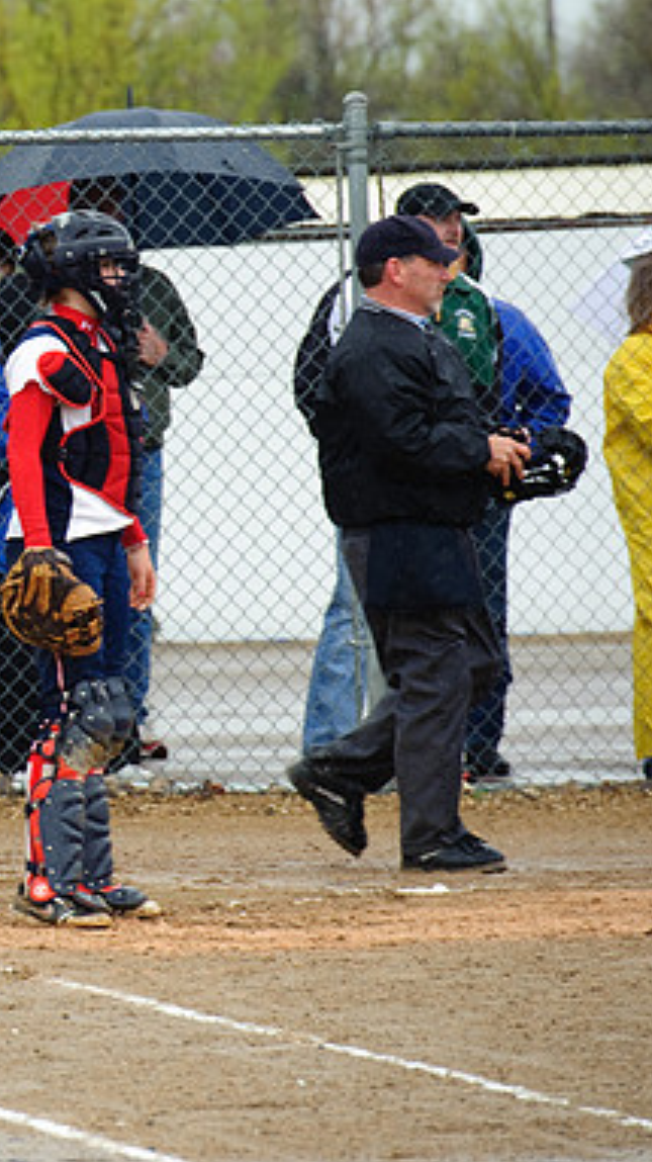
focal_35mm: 317
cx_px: -161
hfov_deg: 3.8
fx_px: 9758
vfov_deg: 6.8
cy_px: 583
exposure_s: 1/500
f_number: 5.6
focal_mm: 200
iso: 400
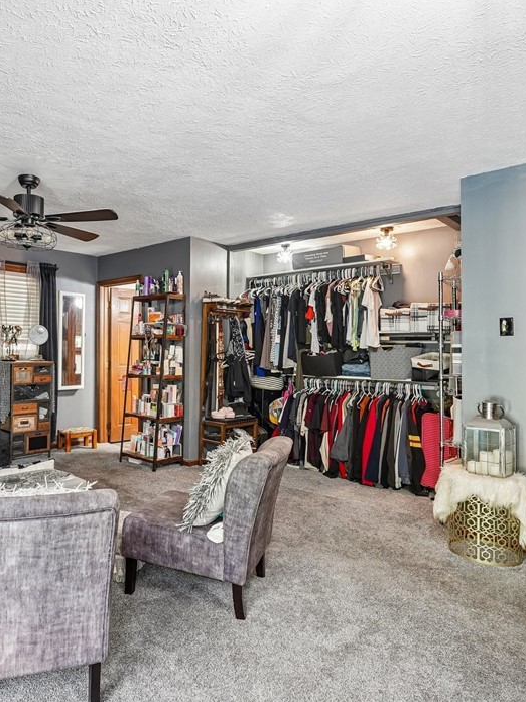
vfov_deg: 69.9
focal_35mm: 25
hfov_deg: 53.8
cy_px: 350
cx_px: 159
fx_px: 501
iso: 400
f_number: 8
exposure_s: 1/3.33
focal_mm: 16.5
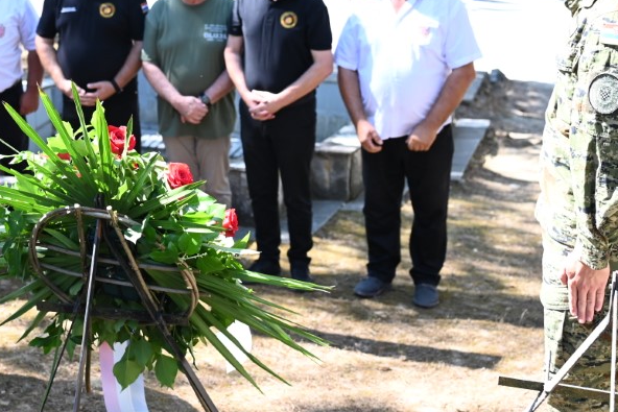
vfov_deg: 19.6
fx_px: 1168
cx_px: 137
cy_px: 20
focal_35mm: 68
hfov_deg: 29.1
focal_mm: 35
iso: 400
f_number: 3.5
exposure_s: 1/400
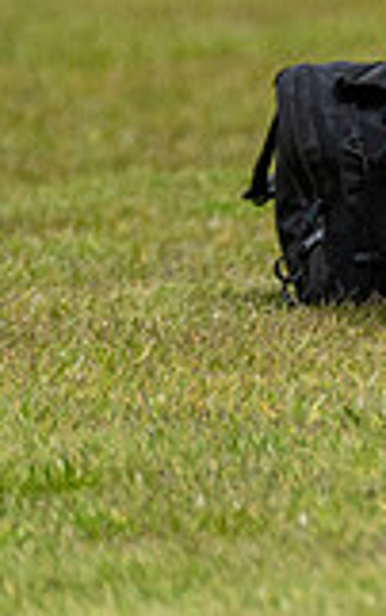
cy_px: -488
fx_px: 31895
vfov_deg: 1.1
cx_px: 1164
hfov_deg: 0.7
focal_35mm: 1900
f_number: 4
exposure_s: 1/3200
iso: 400
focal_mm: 300
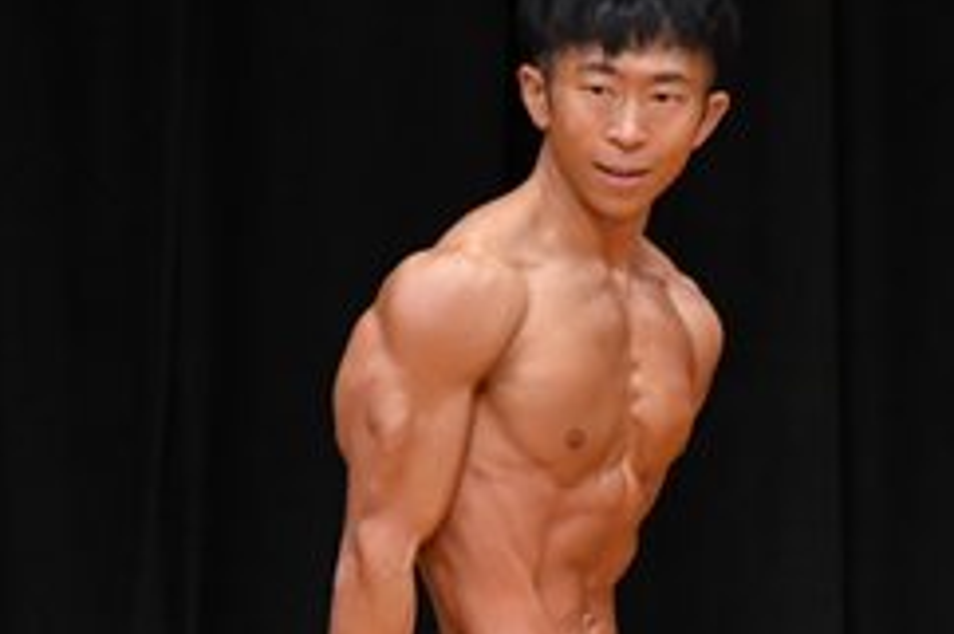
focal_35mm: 912
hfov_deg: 2.3
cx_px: 984
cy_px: 780
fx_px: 24151
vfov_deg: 1.5
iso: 3200
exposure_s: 1/400
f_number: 5.6
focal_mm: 190
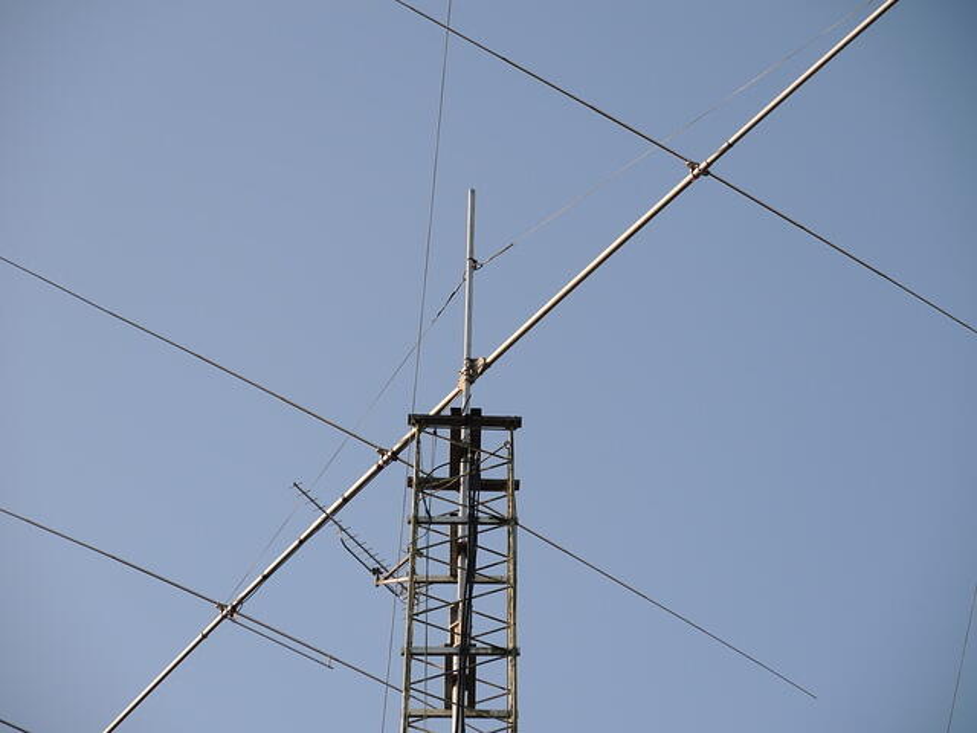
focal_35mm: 135
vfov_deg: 11.0
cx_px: 488
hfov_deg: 14.6
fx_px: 3810
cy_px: 366
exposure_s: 1/500
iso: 80
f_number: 3.5
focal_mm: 28.4
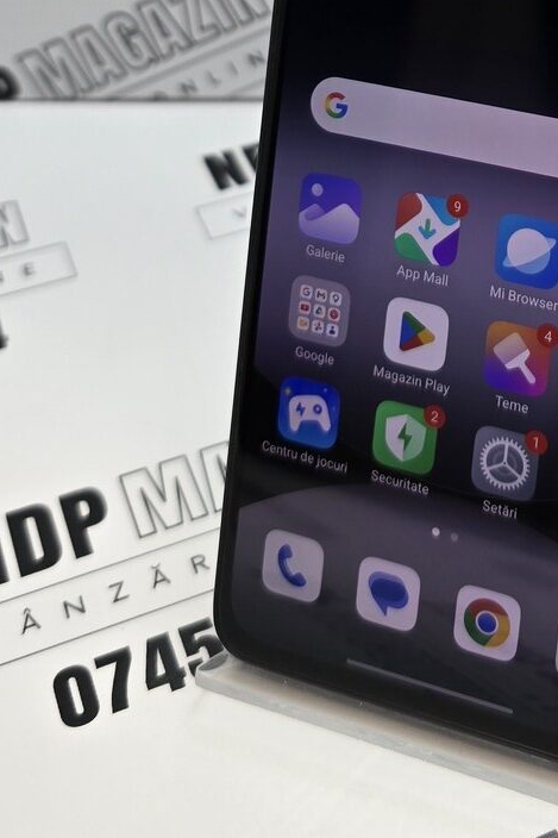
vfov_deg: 26.7
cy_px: -140
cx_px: 496
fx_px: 1582
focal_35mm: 68
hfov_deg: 19.7
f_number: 1.7
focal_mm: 6.3
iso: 20
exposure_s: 1/100
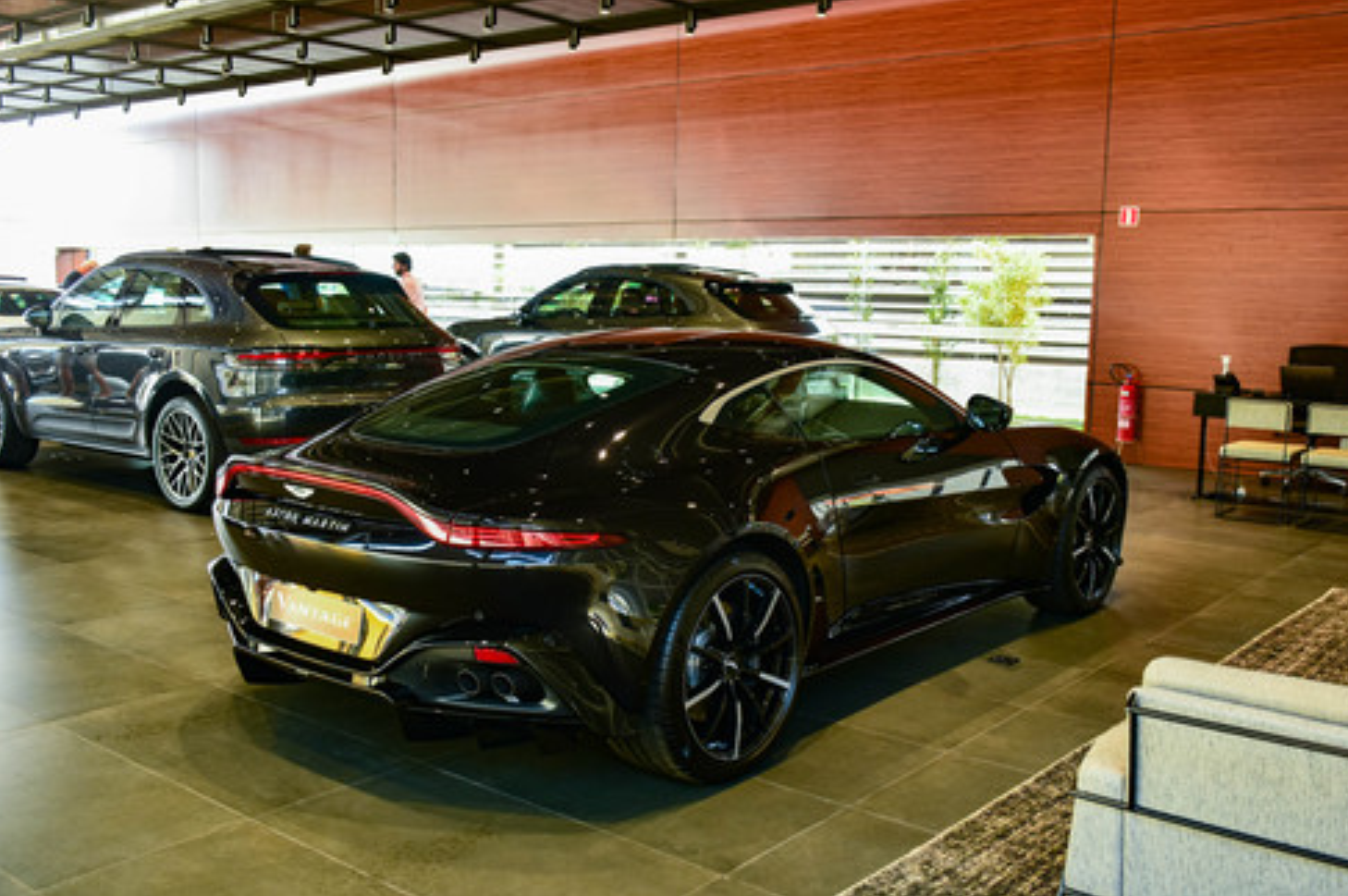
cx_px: 682
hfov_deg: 53.8
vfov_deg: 37.3
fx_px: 1328
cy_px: 437
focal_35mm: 36
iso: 200
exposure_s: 1/13
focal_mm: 23
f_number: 4.5
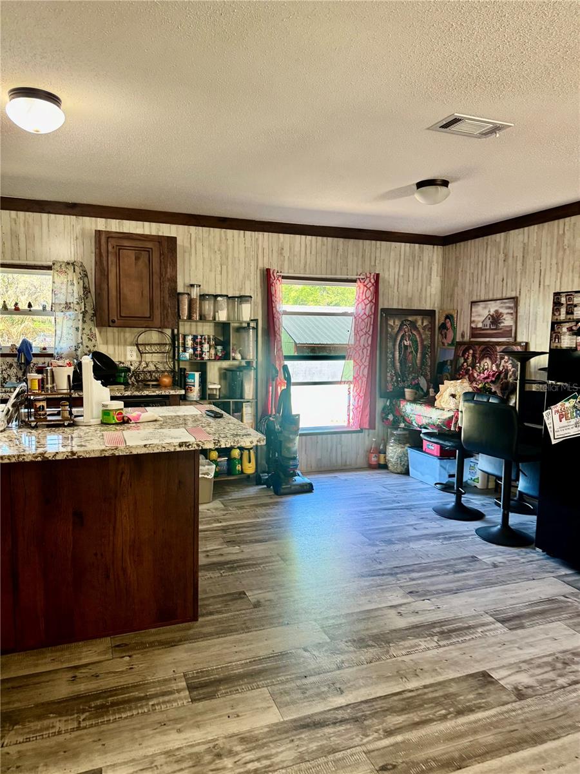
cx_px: 290
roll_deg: -1.0
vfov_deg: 71.6
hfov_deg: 56.8
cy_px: 387
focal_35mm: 24
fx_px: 536
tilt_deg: -2.5
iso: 320
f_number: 1.78
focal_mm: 6.76
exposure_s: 1/60
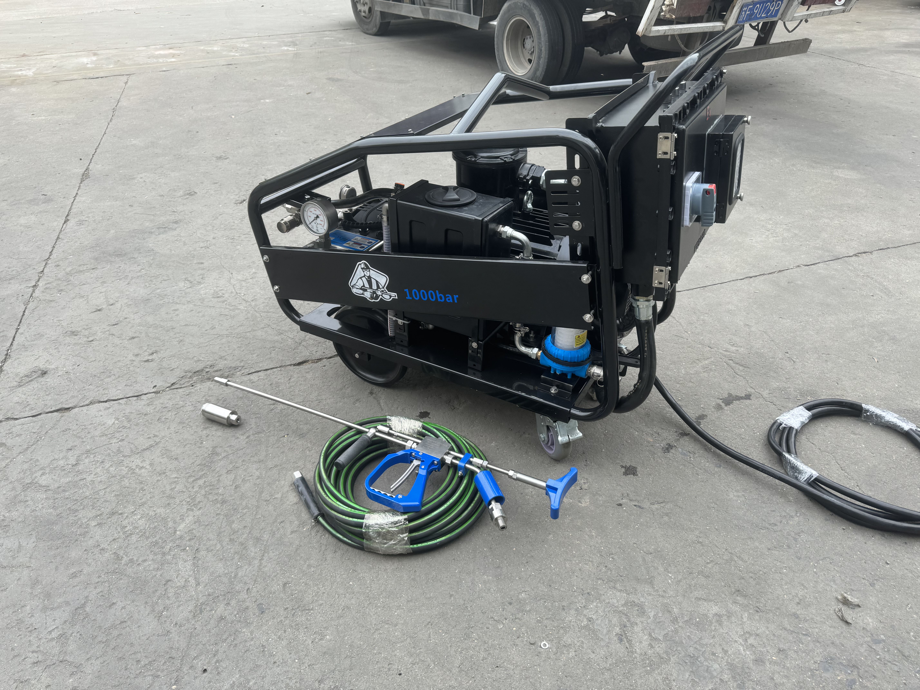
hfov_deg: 71.6
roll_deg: -1.0
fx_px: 638
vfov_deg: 56.8
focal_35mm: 24
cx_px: 460
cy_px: 345
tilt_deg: -35.8
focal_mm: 6.86
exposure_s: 1/121
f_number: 1.78
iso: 80
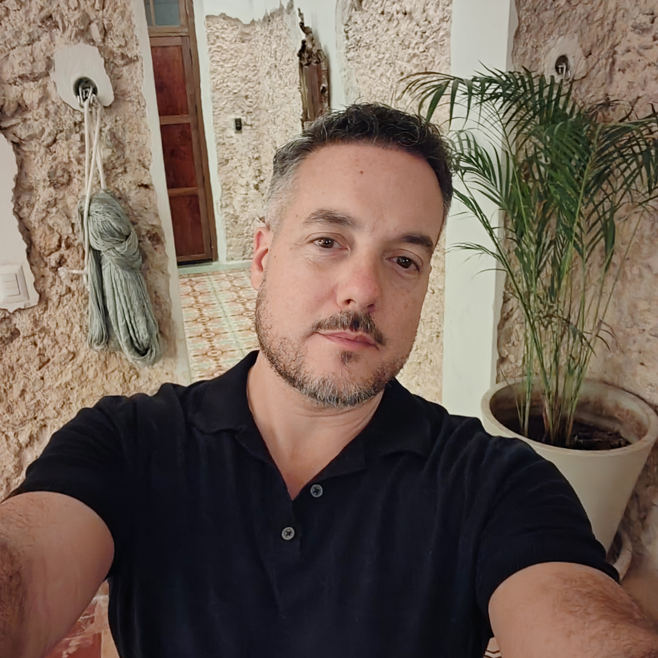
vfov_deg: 57.3
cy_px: 324
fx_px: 602
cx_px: 322
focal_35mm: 28
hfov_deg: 57.3
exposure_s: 1/20
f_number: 2.4
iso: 6400
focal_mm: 2.66
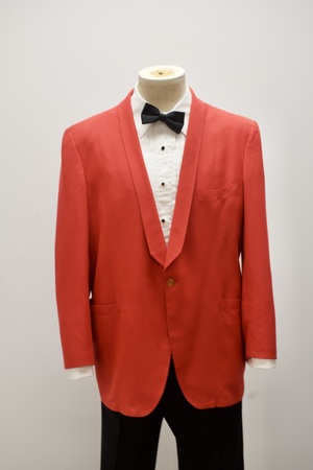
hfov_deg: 22.6
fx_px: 782
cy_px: 235
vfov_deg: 33.4
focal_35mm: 60
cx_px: 156
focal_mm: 40
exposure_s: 1/60
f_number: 9
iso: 1600
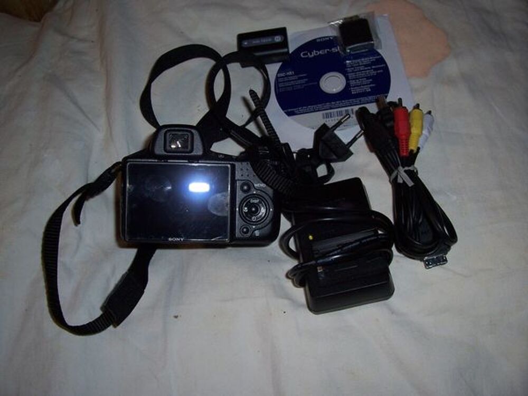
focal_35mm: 34
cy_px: 198
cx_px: 264
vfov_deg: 41.8
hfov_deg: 54.0
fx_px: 519
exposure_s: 1/60
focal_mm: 5.6
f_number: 2.7
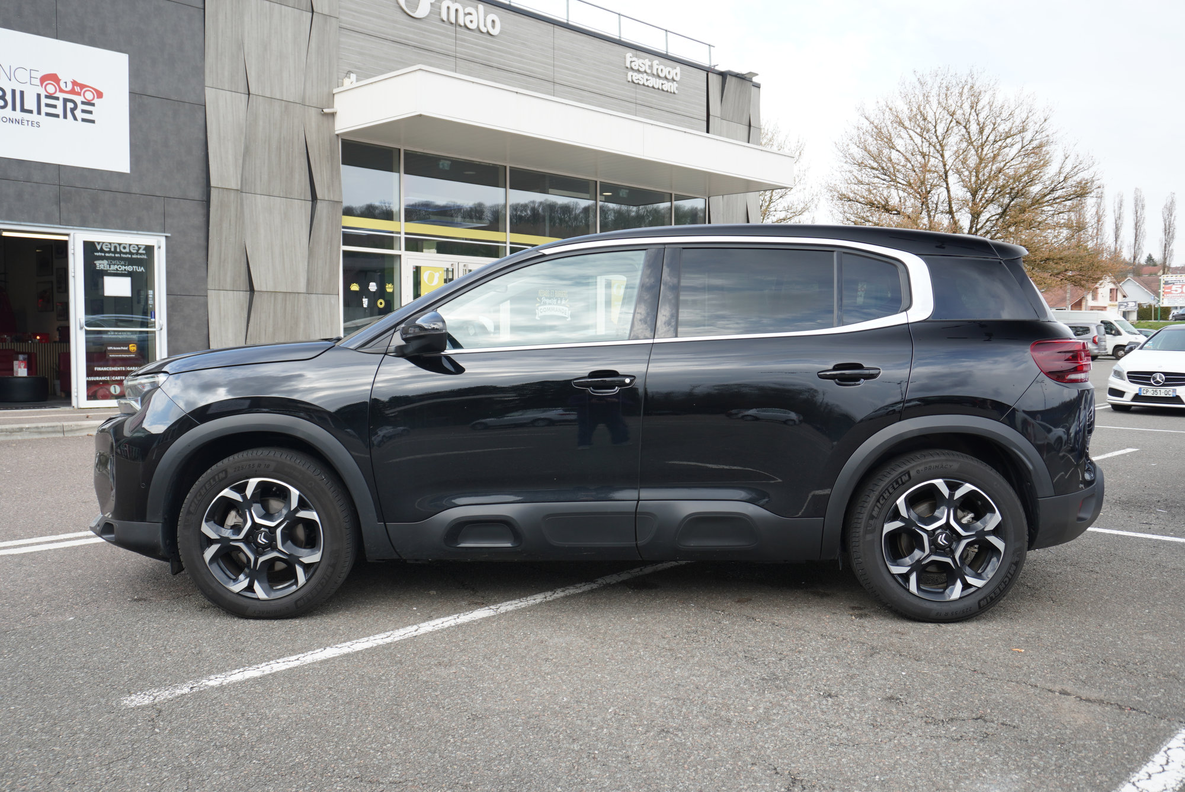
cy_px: 396
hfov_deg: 59.5
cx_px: 592
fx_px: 1037
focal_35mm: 32
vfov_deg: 41.8
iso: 100
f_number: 5
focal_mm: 21
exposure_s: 1/60
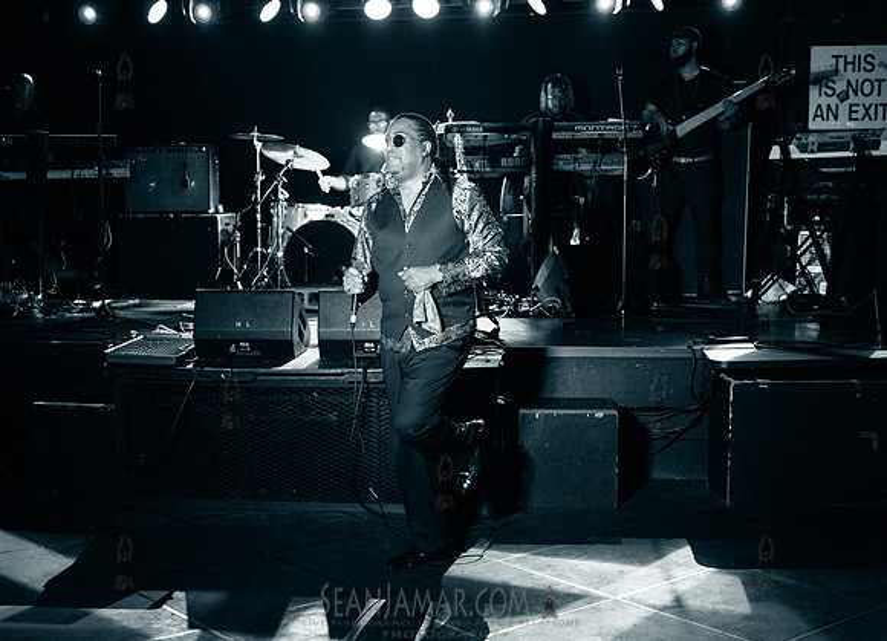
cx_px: 403
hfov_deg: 38.5
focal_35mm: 50
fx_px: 1267
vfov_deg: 28.4
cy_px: 354
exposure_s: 1/320
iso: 4000
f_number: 2.8
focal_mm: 40
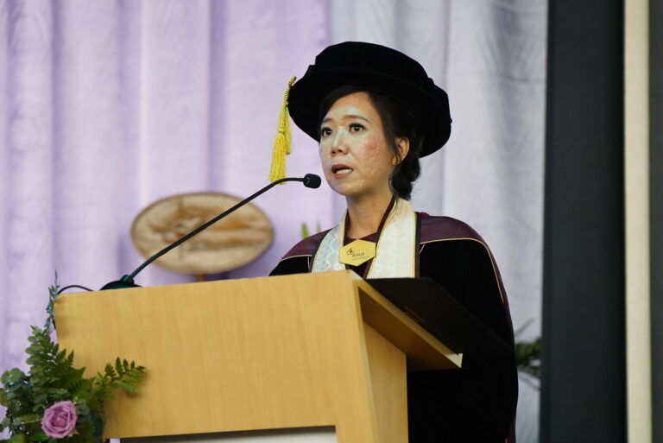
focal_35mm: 211
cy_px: 222
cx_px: 332
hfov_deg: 9.7
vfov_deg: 6.5
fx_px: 3888
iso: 6400
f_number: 2.8
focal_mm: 141
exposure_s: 1/250
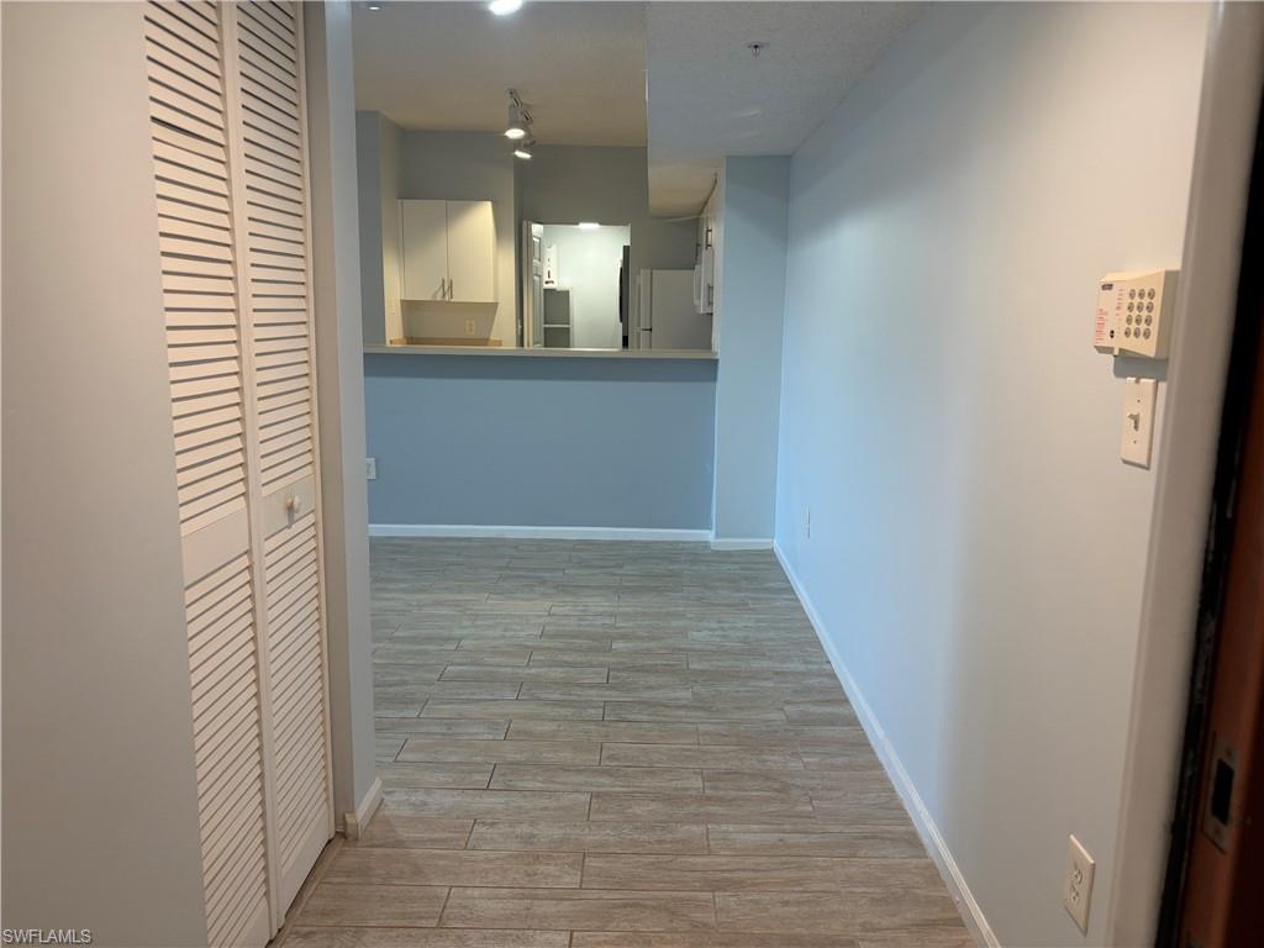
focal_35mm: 26
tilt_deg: -9.4
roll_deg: -0.9
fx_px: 949
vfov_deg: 53.1
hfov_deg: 67.3
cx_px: 632
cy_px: 474
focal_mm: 5.96
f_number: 1.6
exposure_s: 1/60
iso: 80
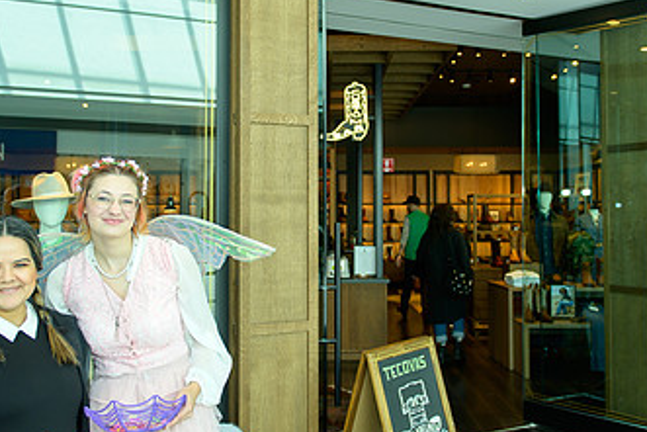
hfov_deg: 46.4
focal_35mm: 42
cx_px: 326
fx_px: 755
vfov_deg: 31.9
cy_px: 179
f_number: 2.8
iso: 200
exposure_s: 1/250
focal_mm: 24
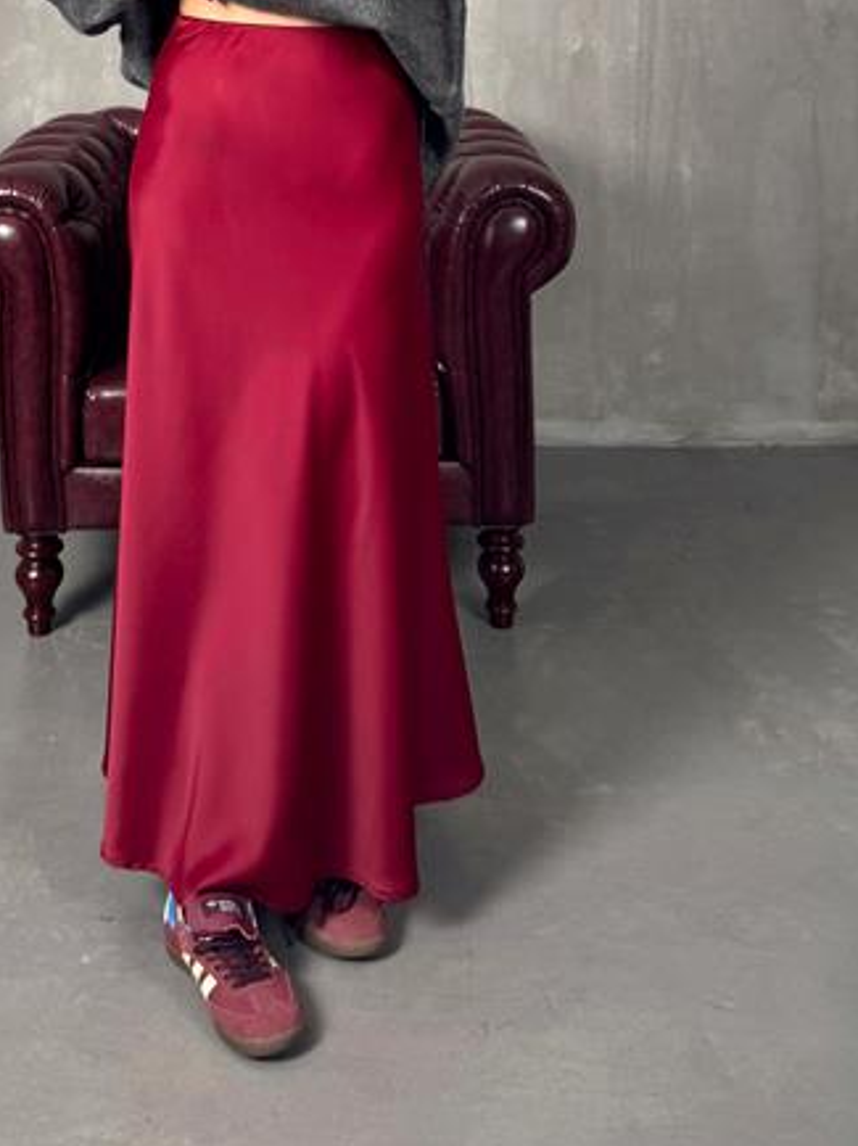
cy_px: -32
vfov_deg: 33.3
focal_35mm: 52
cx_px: 355
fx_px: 1720
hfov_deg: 28.0
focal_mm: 6.76
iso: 100
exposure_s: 1/100
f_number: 1.78
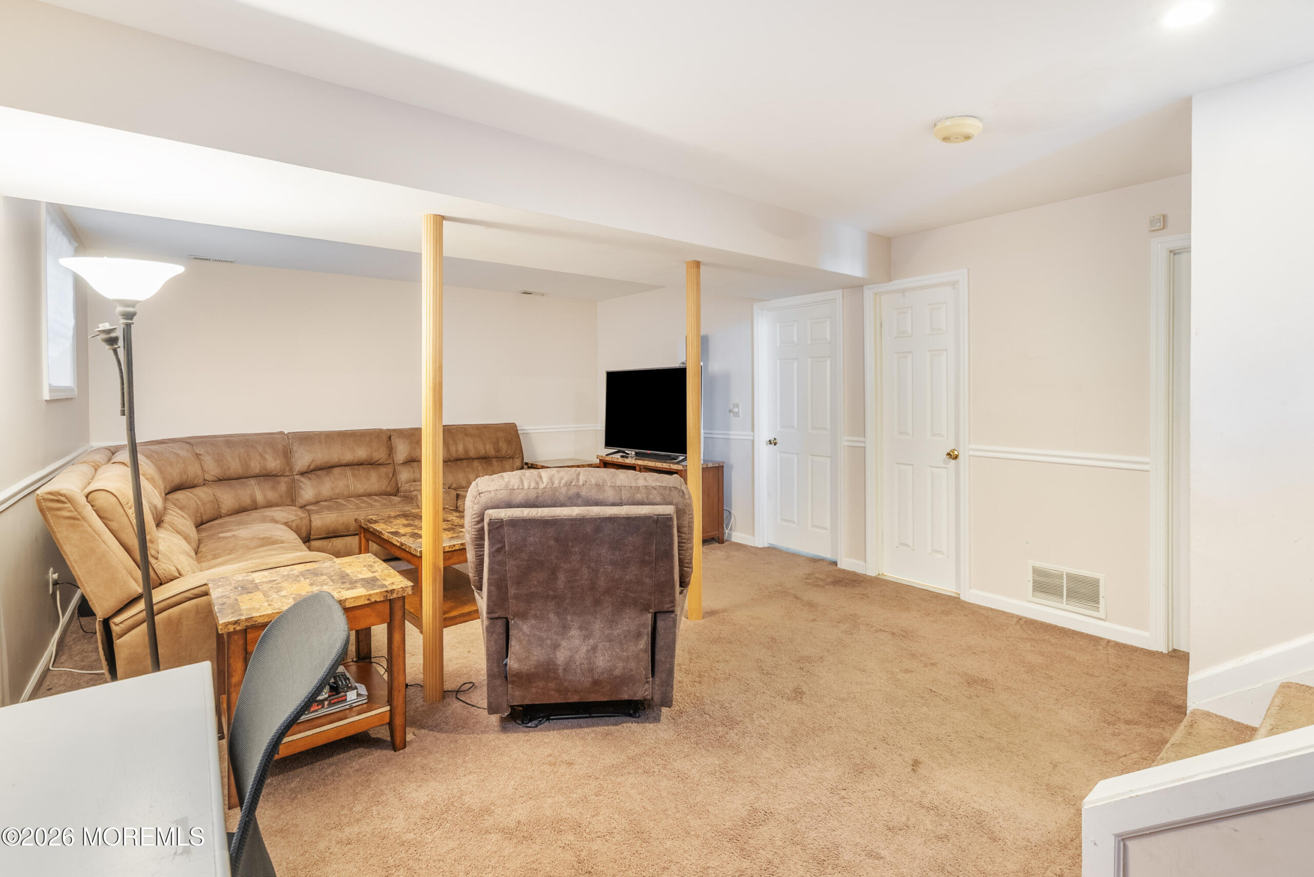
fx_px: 584
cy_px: 438
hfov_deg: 96.7
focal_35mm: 16
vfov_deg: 73.8
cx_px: 657
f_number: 9
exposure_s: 13
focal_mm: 16
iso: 100
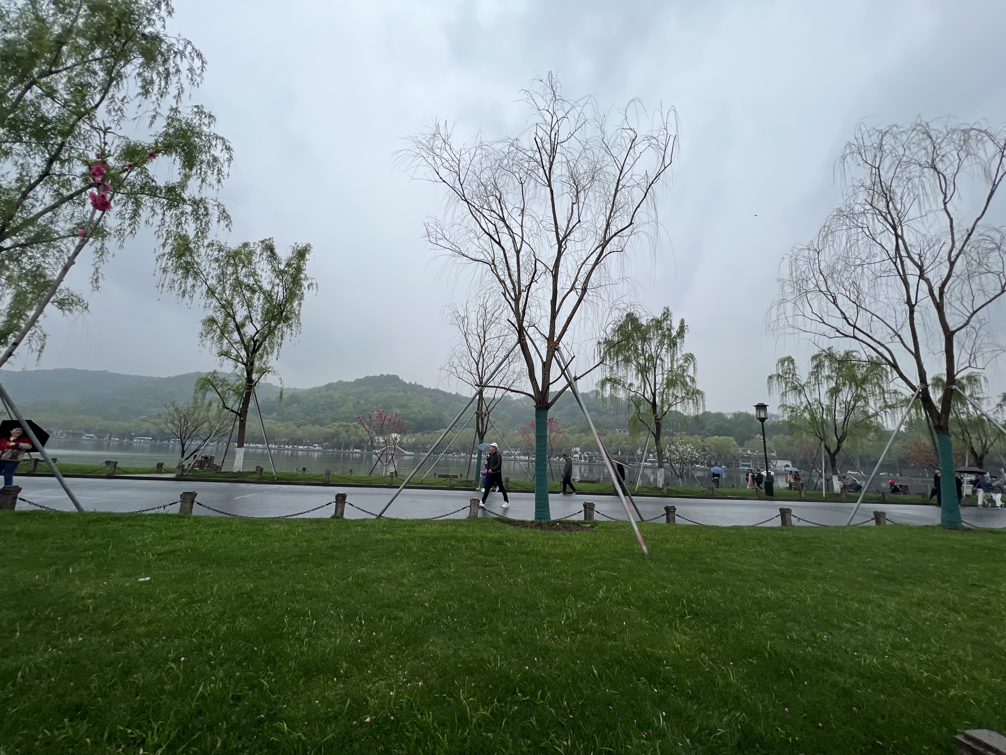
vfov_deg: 89.9
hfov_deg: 106.2
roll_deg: -4.0
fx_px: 378
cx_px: 503
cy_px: 378
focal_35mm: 13
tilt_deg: +10.6
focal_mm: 1.57
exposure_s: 1/1980
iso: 32
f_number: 1.8
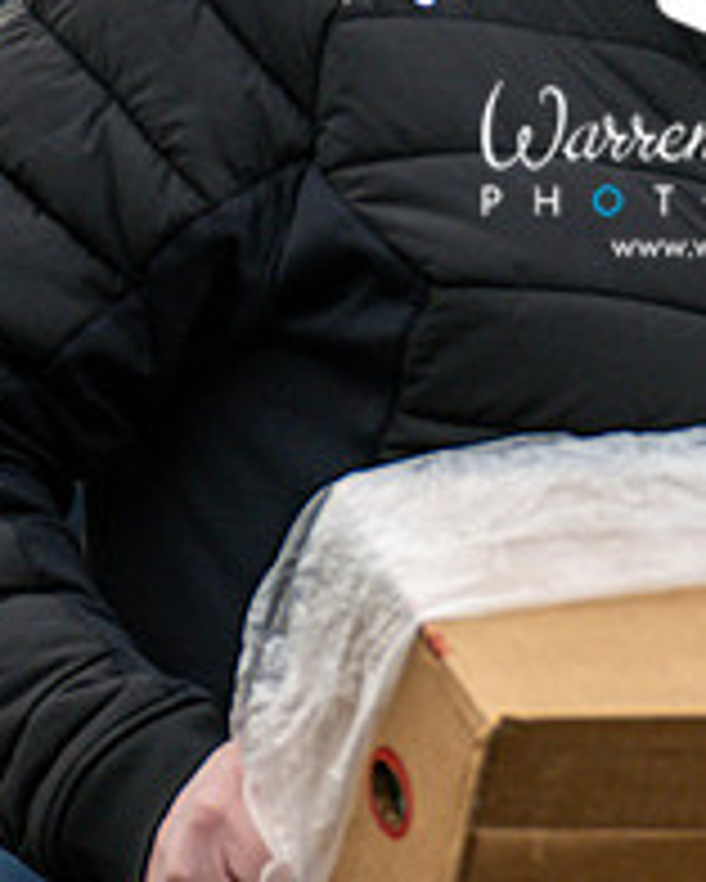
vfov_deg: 1.9
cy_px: 58
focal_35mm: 1040
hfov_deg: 1.5
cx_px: 773
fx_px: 27142
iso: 400
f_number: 2.8
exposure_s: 1/1600
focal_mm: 250
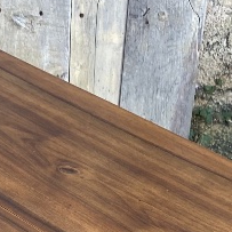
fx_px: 1031
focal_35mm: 136
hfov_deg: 12.8
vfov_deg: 10.9
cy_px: 552
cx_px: 70
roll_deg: -6.4
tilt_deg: -41.5
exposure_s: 1/122
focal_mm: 4.25
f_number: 1.8
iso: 40
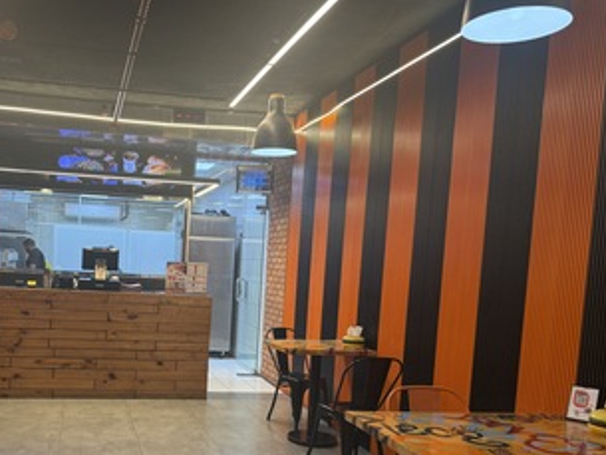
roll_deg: -2.7
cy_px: 303
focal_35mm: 36
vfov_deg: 39.2
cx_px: 180
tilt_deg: -3.7
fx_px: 630
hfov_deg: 50.0
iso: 200
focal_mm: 6.76
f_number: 1.78
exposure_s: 1/120
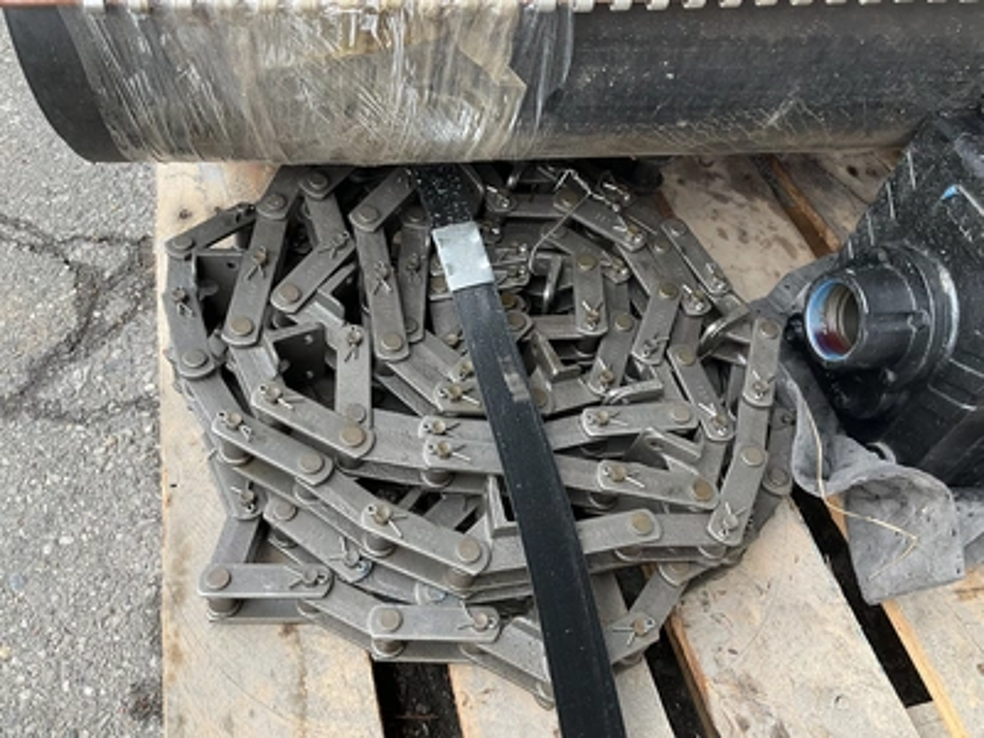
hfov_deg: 61.7
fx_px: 824
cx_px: 492
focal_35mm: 29
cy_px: 369
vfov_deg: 48.2
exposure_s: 1/122
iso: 25
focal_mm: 3
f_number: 1.8
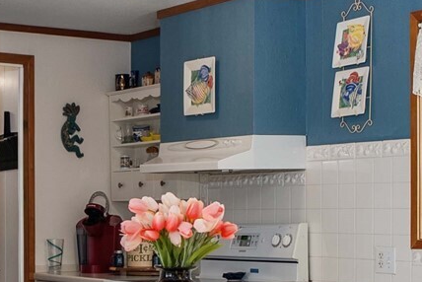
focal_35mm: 95
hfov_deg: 21.2
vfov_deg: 14.4
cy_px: 219
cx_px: 83
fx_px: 1114
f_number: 7.1
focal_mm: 24
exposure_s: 1/10
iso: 1000
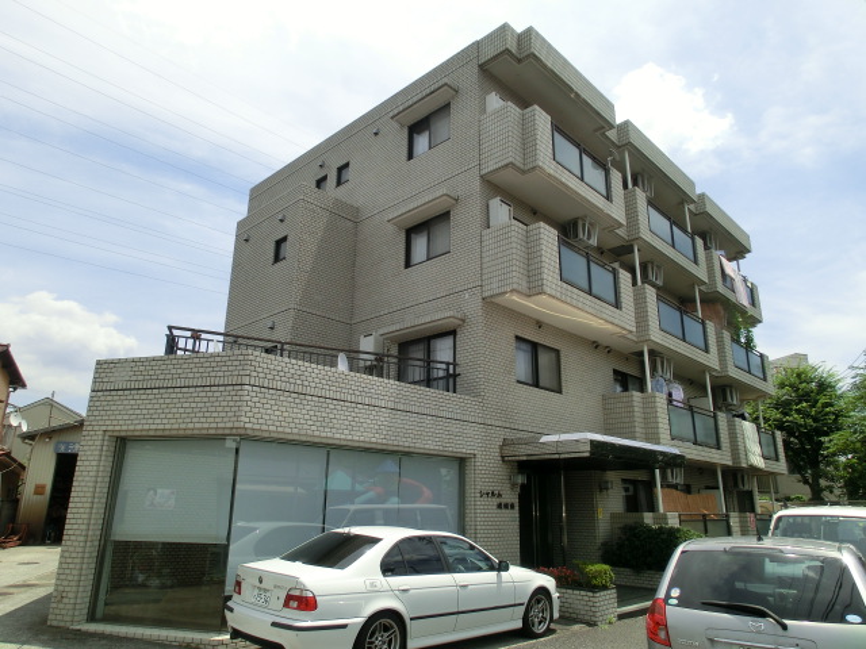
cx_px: 433
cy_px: 324
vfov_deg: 56.8
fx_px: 600
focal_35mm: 24
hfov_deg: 71.6
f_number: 7.9
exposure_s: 1/250
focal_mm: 4.24
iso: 100
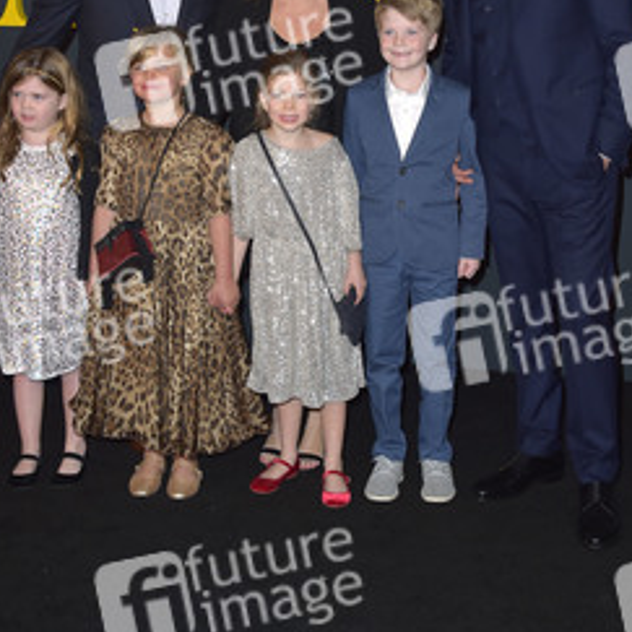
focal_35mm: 56
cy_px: 200
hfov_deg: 30.6
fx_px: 1157
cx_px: 306
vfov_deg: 30.3
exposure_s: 1/250
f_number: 6.3
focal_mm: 40
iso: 320
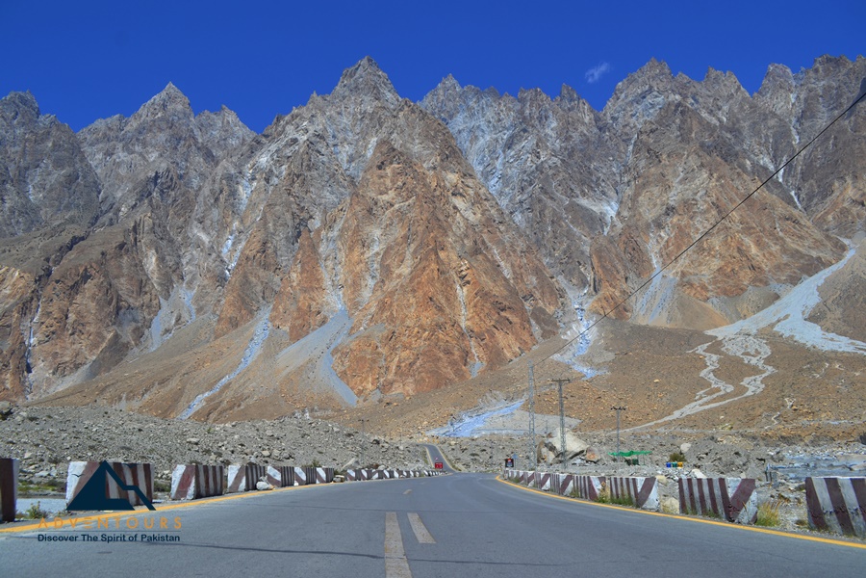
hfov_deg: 67.4
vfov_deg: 47.9
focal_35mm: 27
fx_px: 649
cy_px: 289
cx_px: 433
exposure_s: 1/400
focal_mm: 18
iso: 100
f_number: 7.1
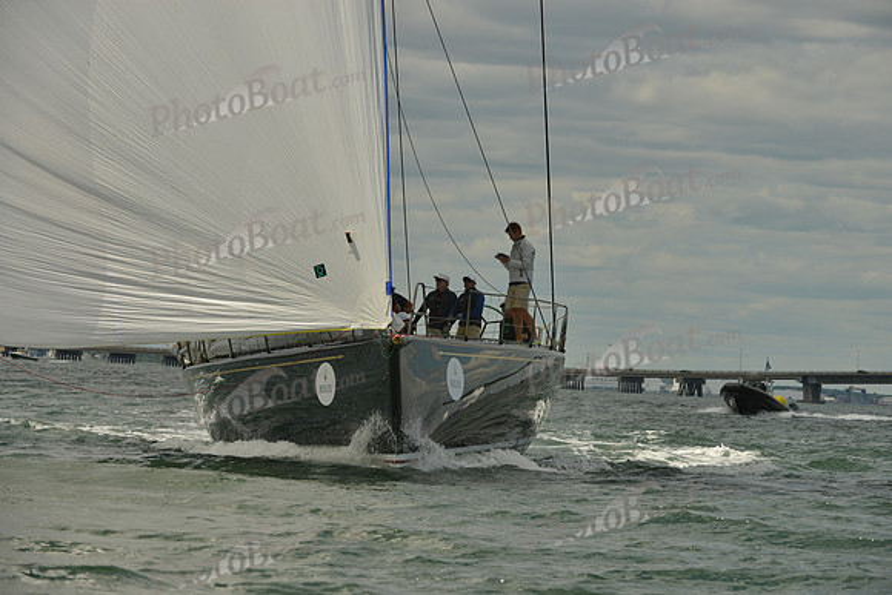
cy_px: 298
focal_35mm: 210
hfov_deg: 9.8
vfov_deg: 6.5
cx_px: 446
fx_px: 5204
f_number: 9
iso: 200
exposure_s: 1/800
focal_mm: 210
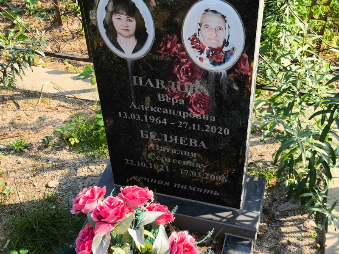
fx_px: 490
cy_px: 127
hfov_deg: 38.2
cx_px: 170
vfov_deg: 29.1
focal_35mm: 50
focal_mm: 4.71
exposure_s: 1/523
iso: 50
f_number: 1.7
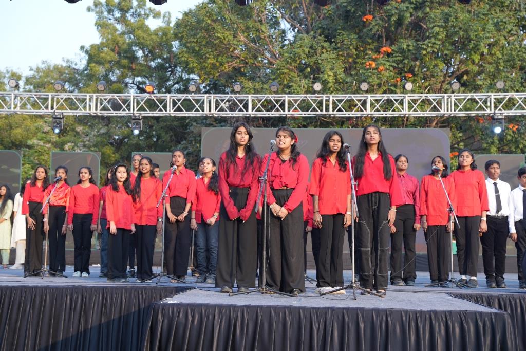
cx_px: 263
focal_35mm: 58
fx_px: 852
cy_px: 176
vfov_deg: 23.3
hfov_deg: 34.3
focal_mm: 58.3
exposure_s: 1/200
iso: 200
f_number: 4.5
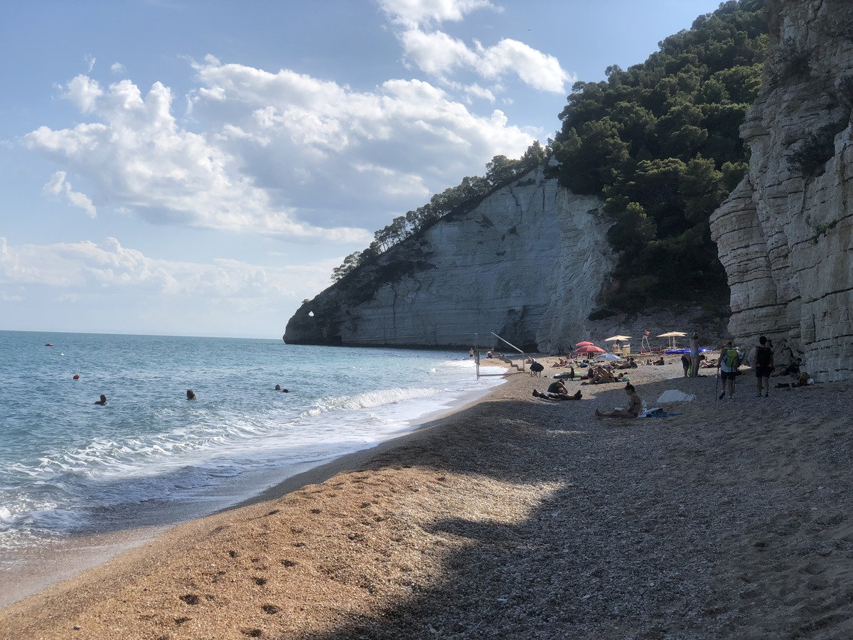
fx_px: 1281
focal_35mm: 52
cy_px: 320
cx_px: 426
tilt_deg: +1.1
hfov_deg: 36.8
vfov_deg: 28.0
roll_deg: -1.2
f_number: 2.4
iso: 16
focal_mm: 6
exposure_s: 1/1799
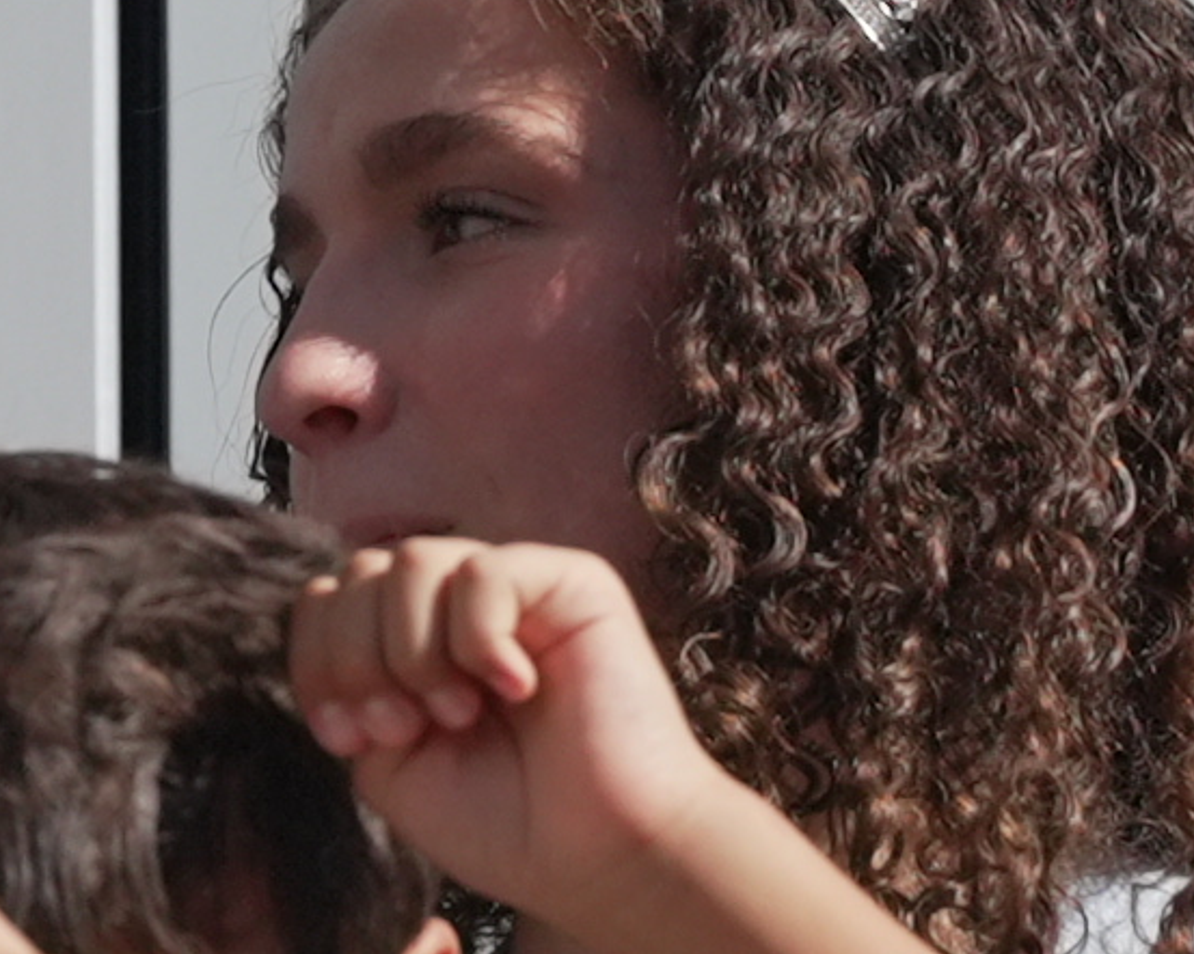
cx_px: 199
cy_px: -168
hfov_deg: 1.3
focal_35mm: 1440
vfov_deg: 1.1
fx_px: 50868
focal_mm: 200
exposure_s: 1/8000
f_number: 4
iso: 800
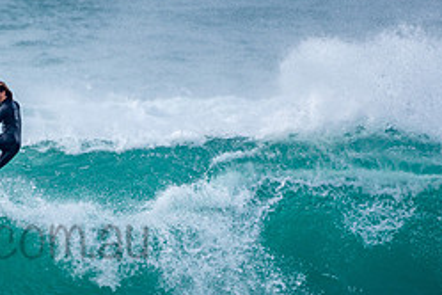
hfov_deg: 1.2
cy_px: 218
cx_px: -39
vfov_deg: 0.8
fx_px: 21448
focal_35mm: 1747
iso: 110
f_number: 5.6
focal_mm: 500
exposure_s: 1/500
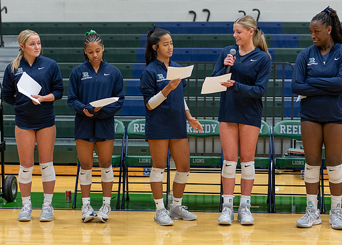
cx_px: 165
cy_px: 124
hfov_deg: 26.4
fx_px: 728
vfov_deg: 19.0
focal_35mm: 75
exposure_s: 1/320
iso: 800
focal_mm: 50
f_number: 1.8
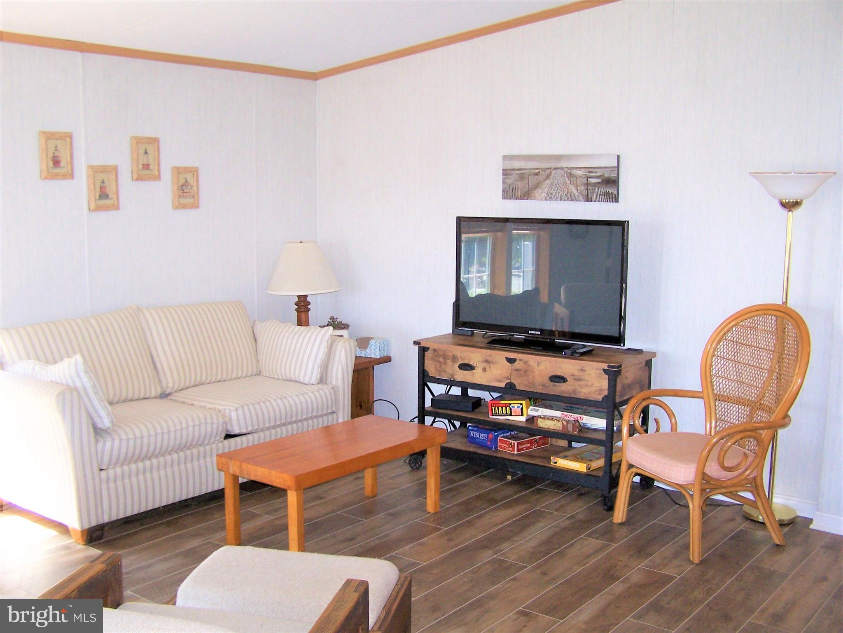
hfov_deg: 49.0
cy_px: 316
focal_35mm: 38
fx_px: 926
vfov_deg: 37.7
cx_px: 422
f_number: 2.8
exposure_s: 1/60
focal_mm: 6.3
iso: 140
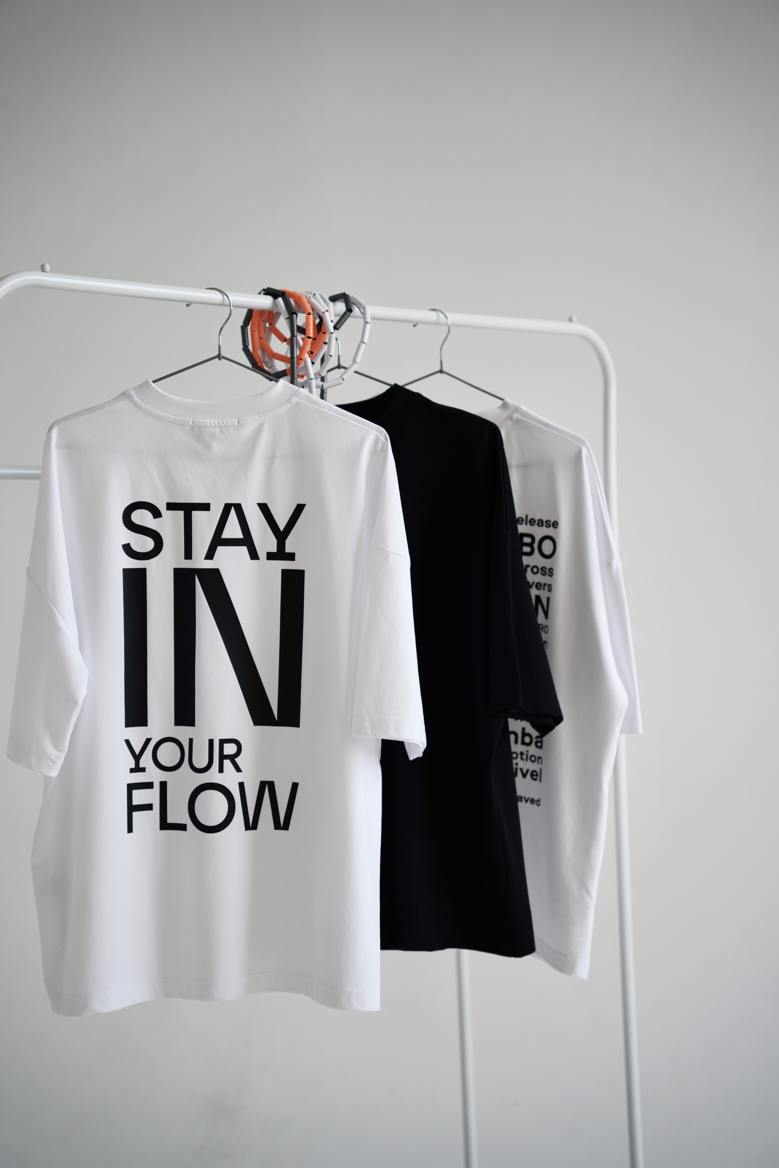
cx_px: 390
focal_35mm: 70
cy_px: 584
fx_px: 2272
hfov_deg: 19.5
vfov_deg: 28.8
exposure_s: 1/80
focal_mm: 70
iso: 200
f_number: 2.8
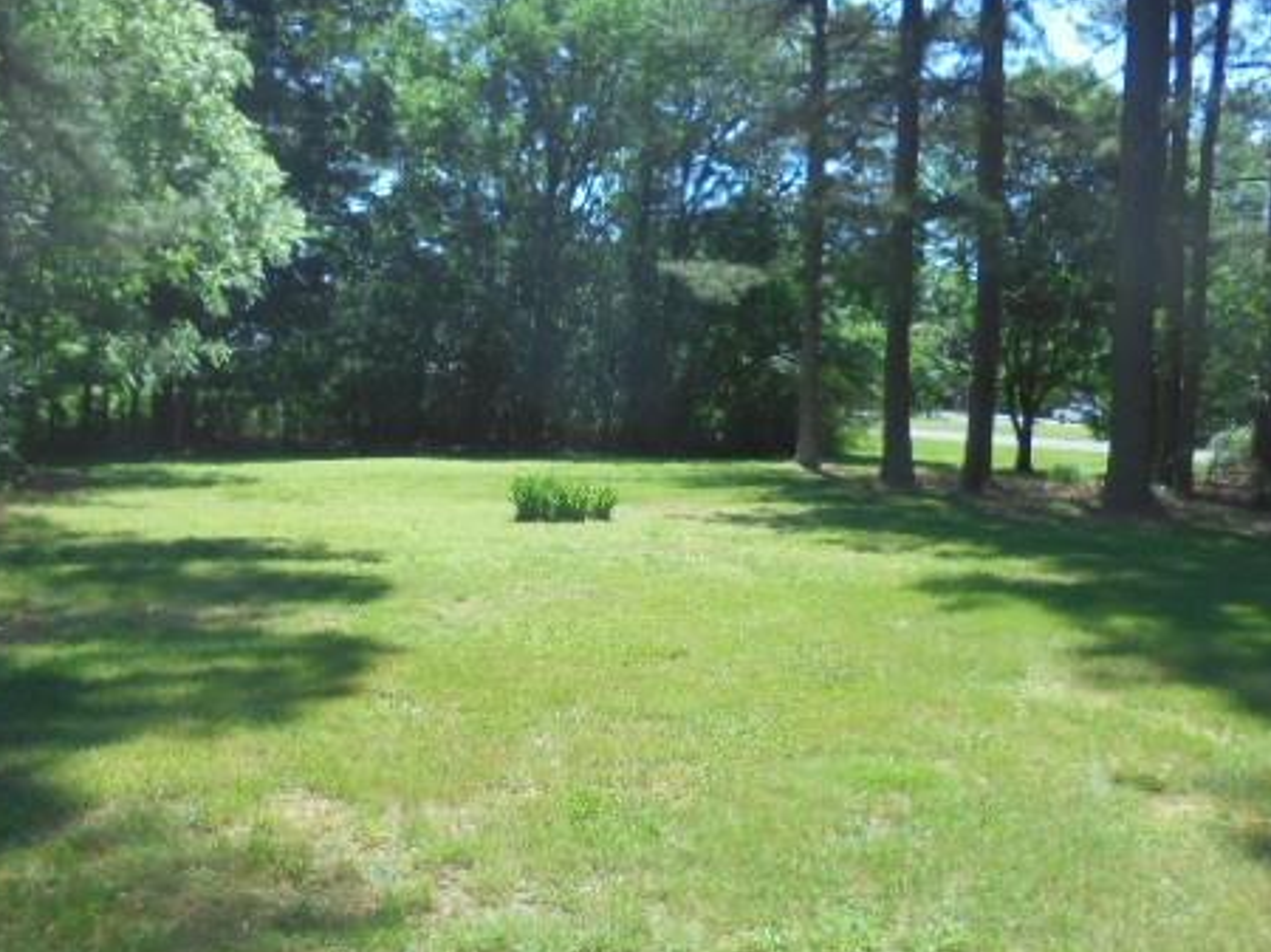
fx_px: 1358
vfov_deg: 38.5
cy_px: 554
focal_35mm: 37
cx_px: 596
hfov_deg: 50.1
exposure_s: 1/320
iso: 100
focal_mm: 4.6
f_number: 3.5
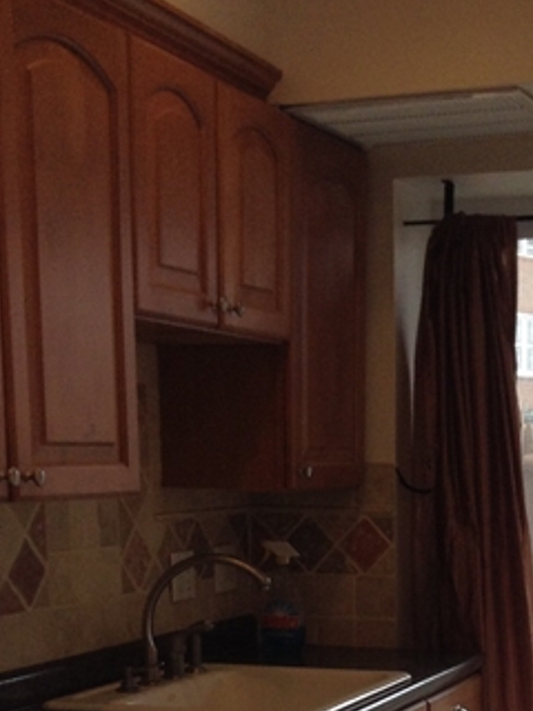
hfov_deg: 18.5
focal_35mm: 79
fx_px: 1622
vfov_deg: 23.2
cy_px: 780
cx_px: 420
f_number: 2.4
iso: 40
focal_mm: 3.3
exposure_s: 1/60
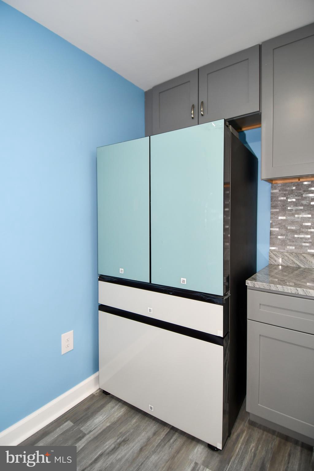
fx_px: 235
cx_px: 157
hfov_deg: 67.4
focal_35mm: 18
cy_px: 236
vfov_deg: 90.0
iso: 400
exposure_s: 1/60
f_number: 4
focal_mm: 12
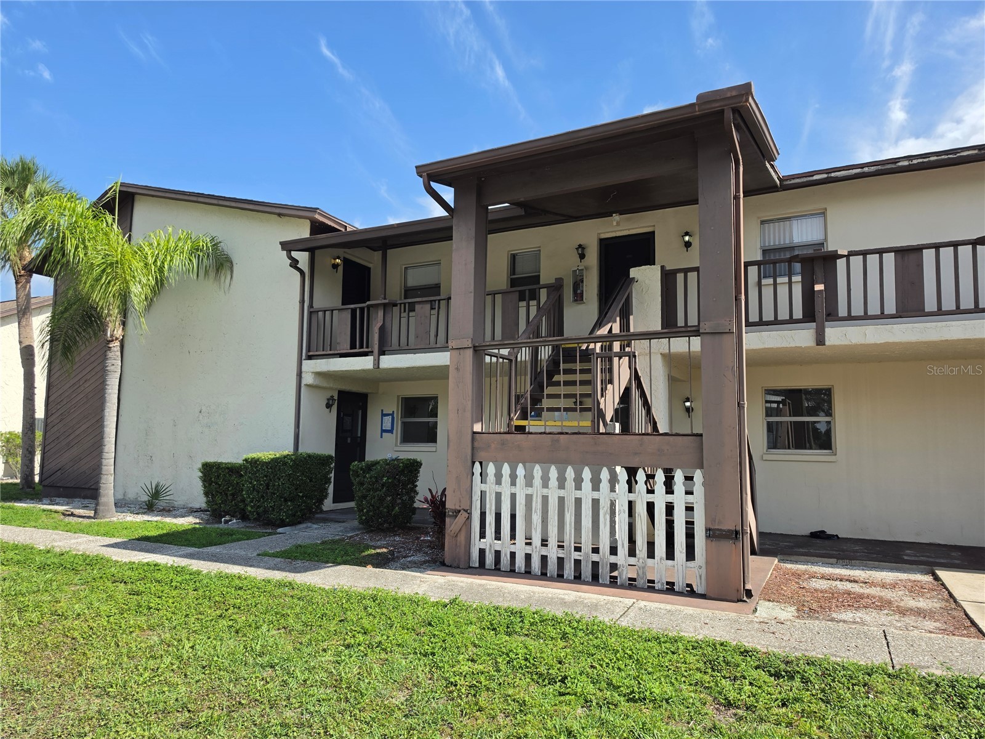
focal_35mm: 23
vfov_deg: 58.9
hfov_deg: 73.9
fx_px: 654
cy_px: 370
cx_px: 492
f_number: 1.4
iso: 64
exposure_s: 1/3889
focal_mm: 6.5
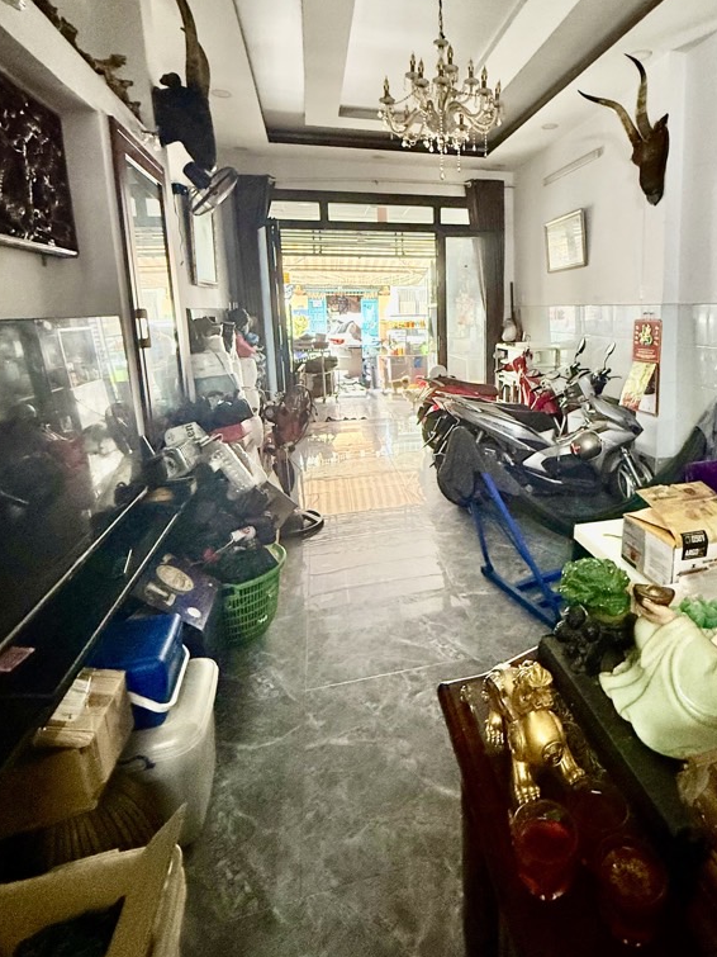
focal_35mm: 19
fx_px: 525
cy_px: 392
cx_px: 460
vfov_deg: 83.8
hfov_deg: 67.3
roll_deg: +0.0
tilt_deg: -7.8
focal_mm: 2.22
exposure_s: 1/60
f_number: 2.2
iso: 500
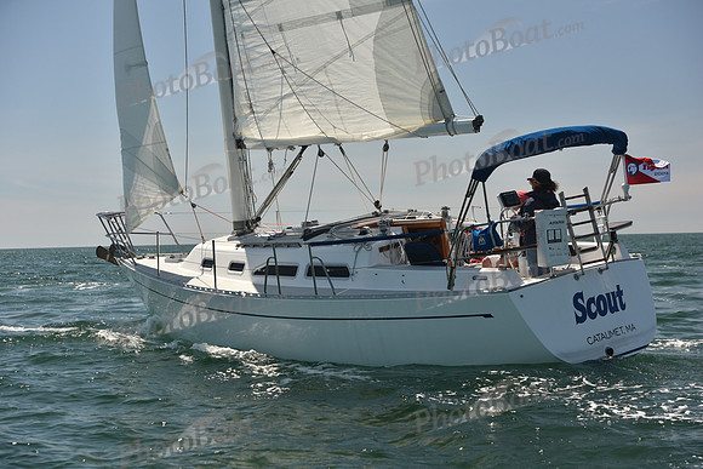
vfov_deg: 19.5
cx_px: 352
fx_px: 1367
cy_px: 234
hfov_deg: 28.8
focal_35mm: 70
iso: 250
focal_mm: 70
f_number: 5.6
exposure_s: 1/800
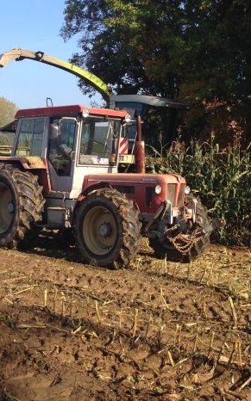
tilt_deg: +0.7
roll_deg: -0.1
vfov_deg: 34.0
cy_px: 176
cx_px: 92
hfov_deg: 21.6
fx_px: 657
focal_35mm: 60
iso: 50
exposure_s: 1/1063
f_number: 2.4
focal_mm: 4.12
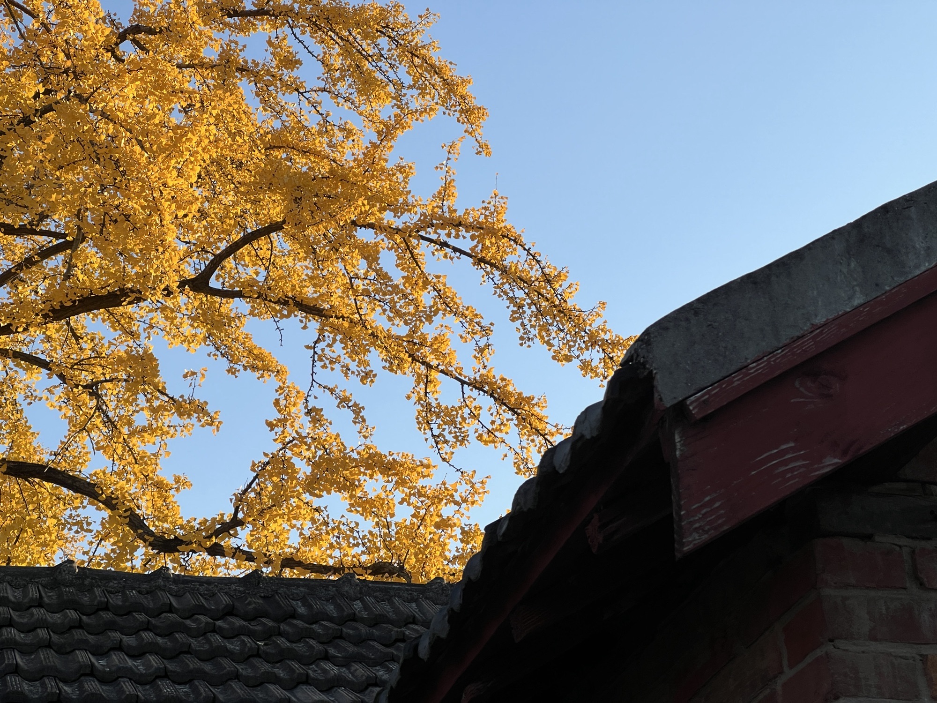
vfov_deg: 19.1
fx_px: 2084
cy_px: 352
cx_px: 468
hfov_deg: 25.3
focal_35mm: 77
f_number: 2.8
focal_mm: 9
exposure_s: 1/415
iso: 32
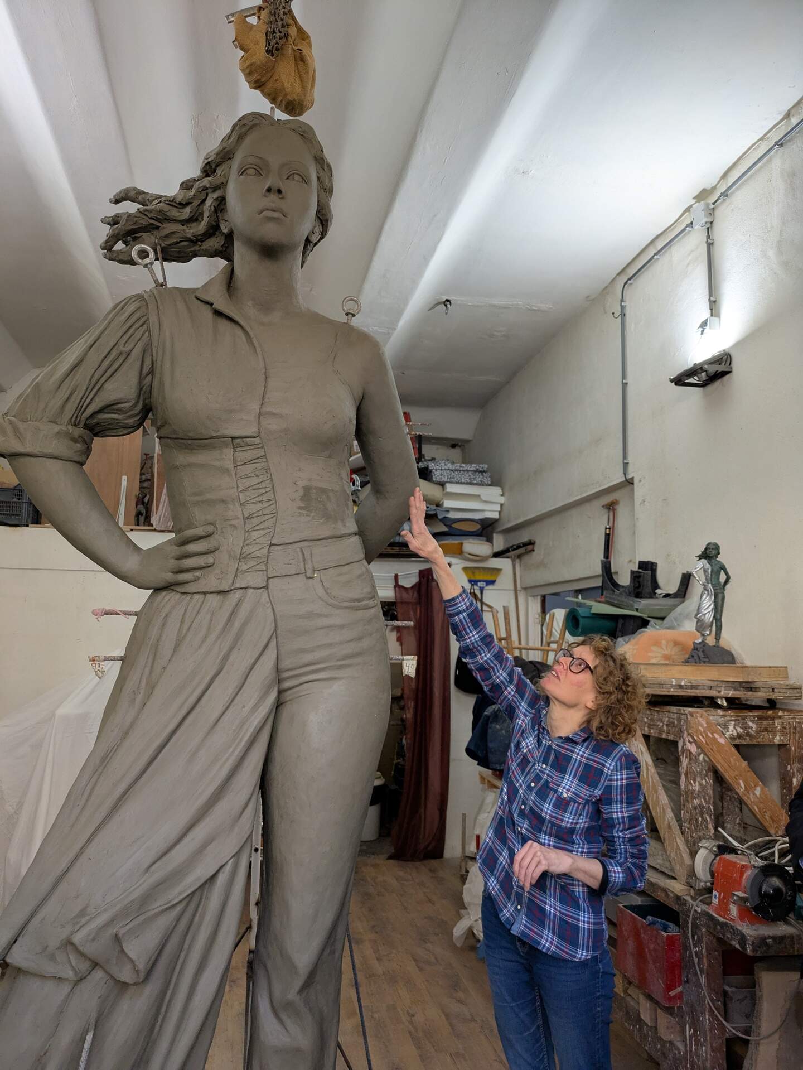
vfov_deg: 69.4
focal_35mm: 25
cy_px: 535
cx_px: 402
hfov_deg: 54.9
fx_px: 773
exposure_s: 1/100
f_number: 1.89
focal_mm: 5.43
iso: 104
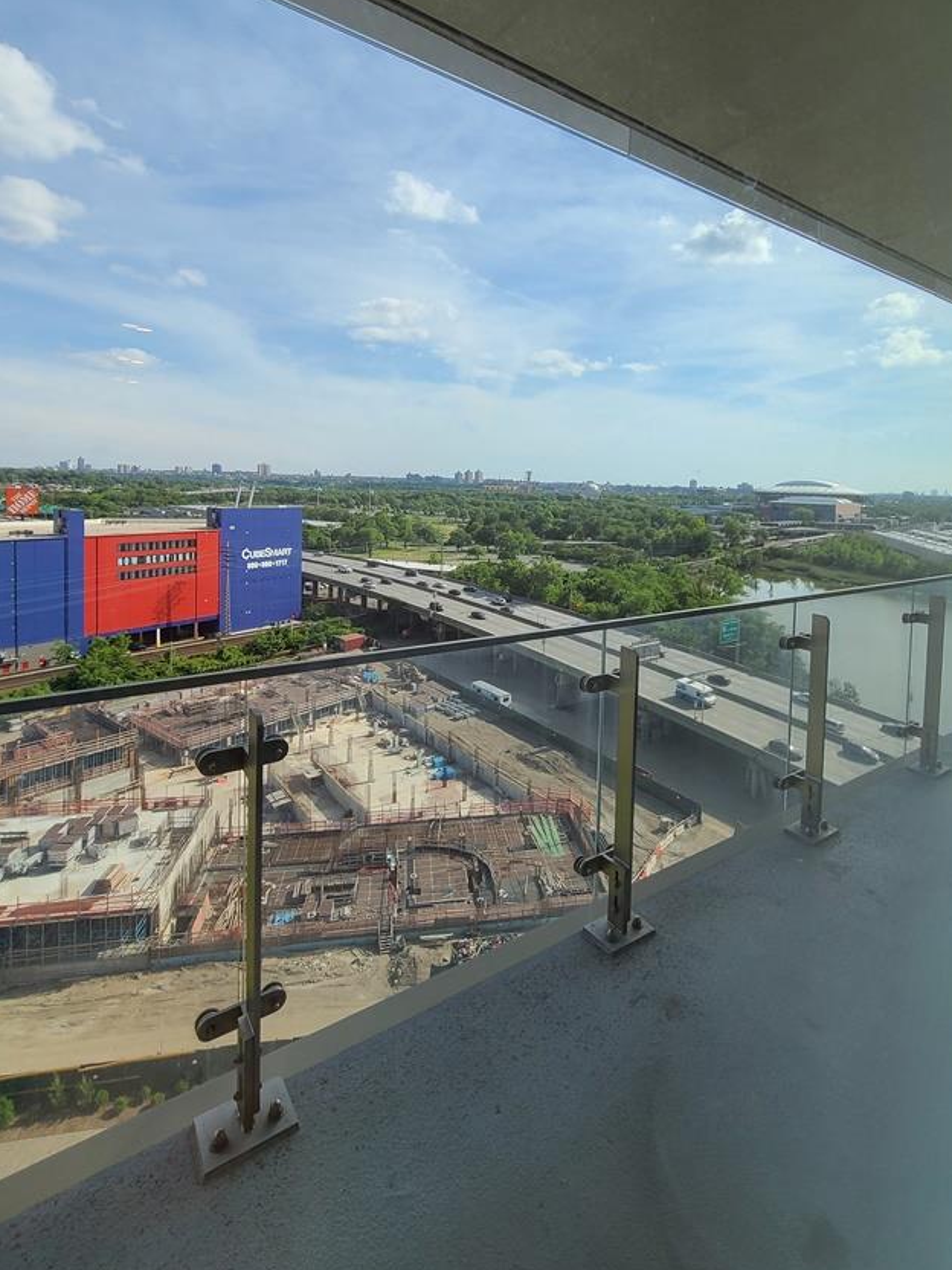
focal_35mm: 16
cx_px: 534
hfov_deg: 77.8
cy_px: 505
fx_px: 587
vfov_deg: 93.2
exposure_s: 1/1021
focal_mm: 2.2
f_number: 2.2
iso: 50
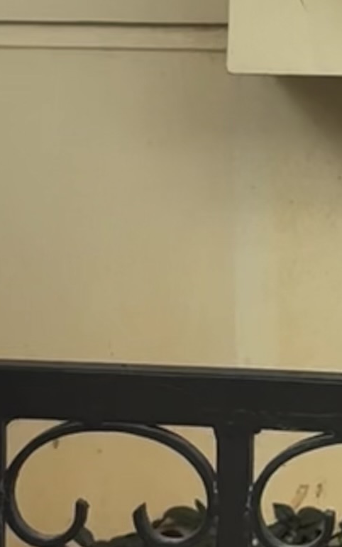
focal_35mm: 266
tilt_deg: -3.6
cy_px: 153
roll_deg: -0.3
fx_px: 3966
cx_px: -395
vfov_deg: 7.9
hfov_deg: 4.8
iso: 64
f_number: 1.78
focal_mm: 6.76
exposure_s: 1/783
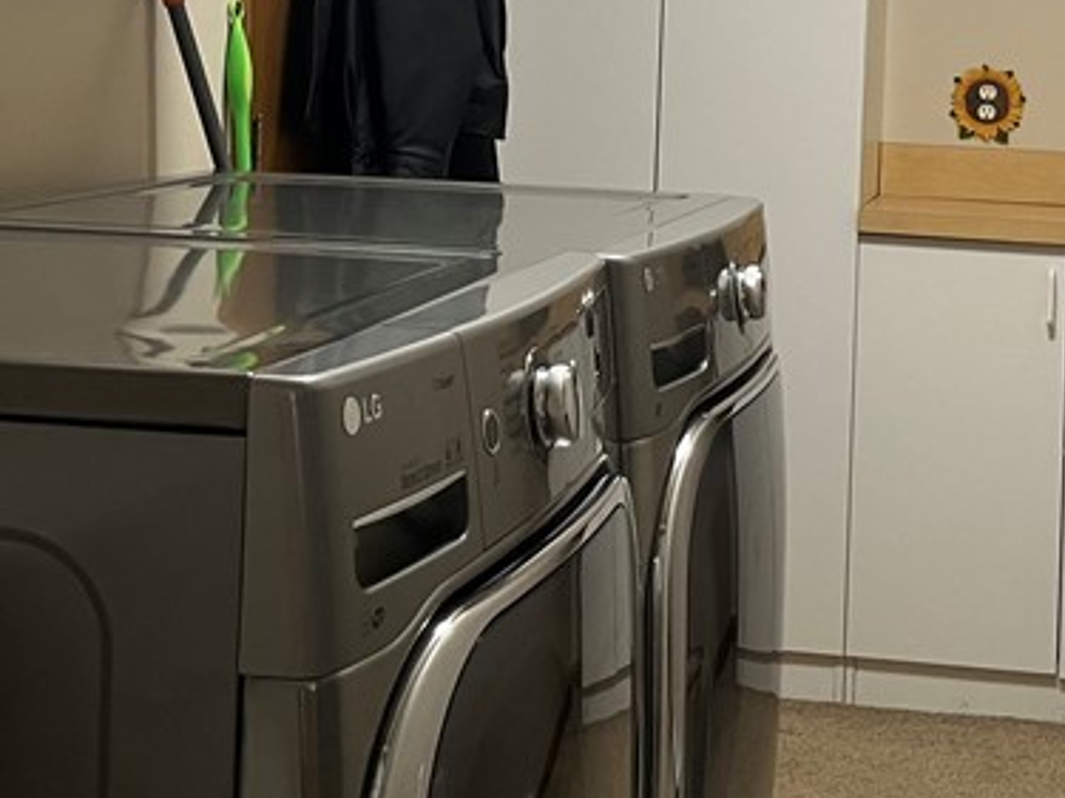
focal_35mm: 71
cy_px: 28
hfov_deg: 27.3
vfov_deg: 20.2
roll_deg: -1.9
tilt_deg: -1.2
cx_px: 682
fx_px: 2184
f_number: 1.6
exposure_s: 1/60
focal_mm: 5.1
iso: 160
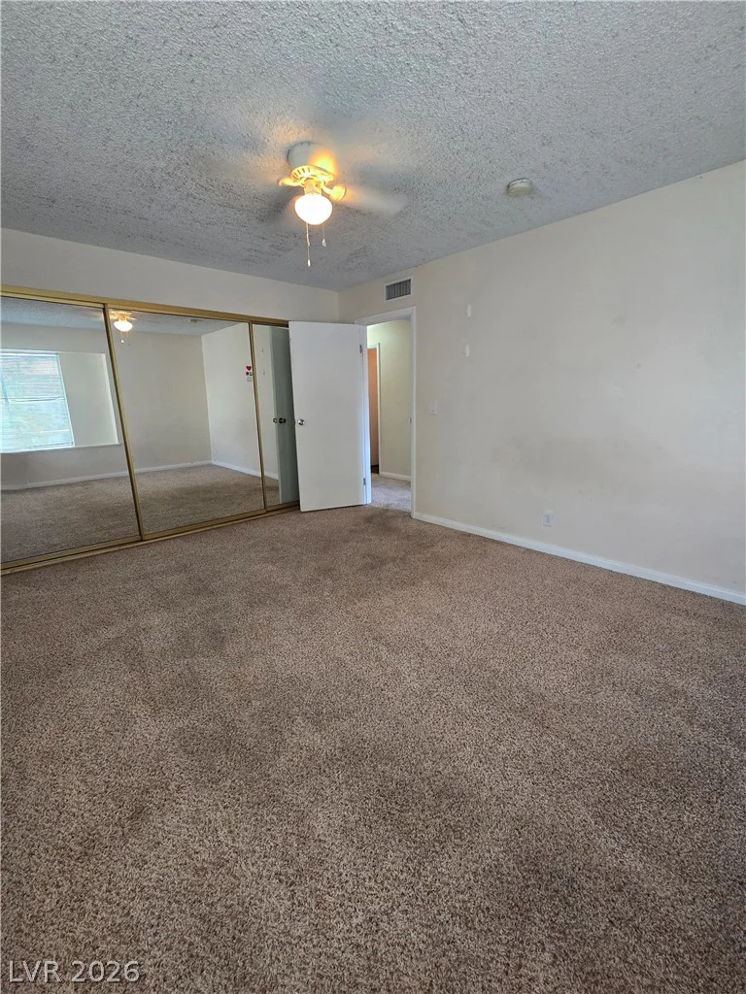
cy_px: 497
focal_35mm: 13
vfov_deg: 106.2
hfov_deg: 89.9
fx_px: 374
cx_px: 373
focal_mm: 2.2
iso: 250
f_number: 2.2
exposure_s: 1/60.2
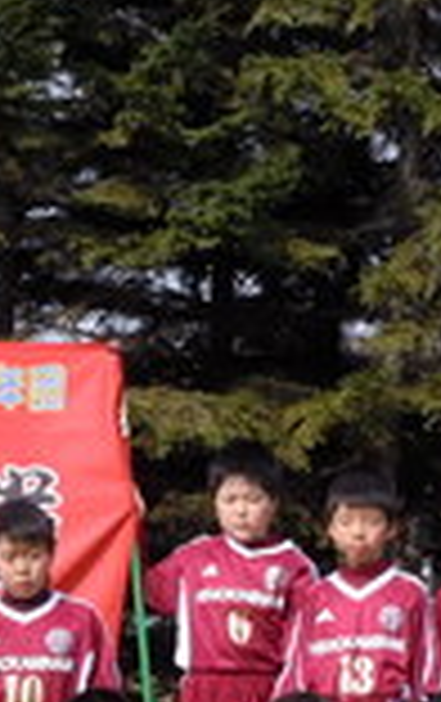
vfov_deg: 9.9
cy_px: 578
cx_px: 32
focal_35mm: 211
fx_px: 4043
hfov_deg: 6.2
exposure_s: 1/400
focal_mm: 13.2
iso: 100
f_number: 5.2
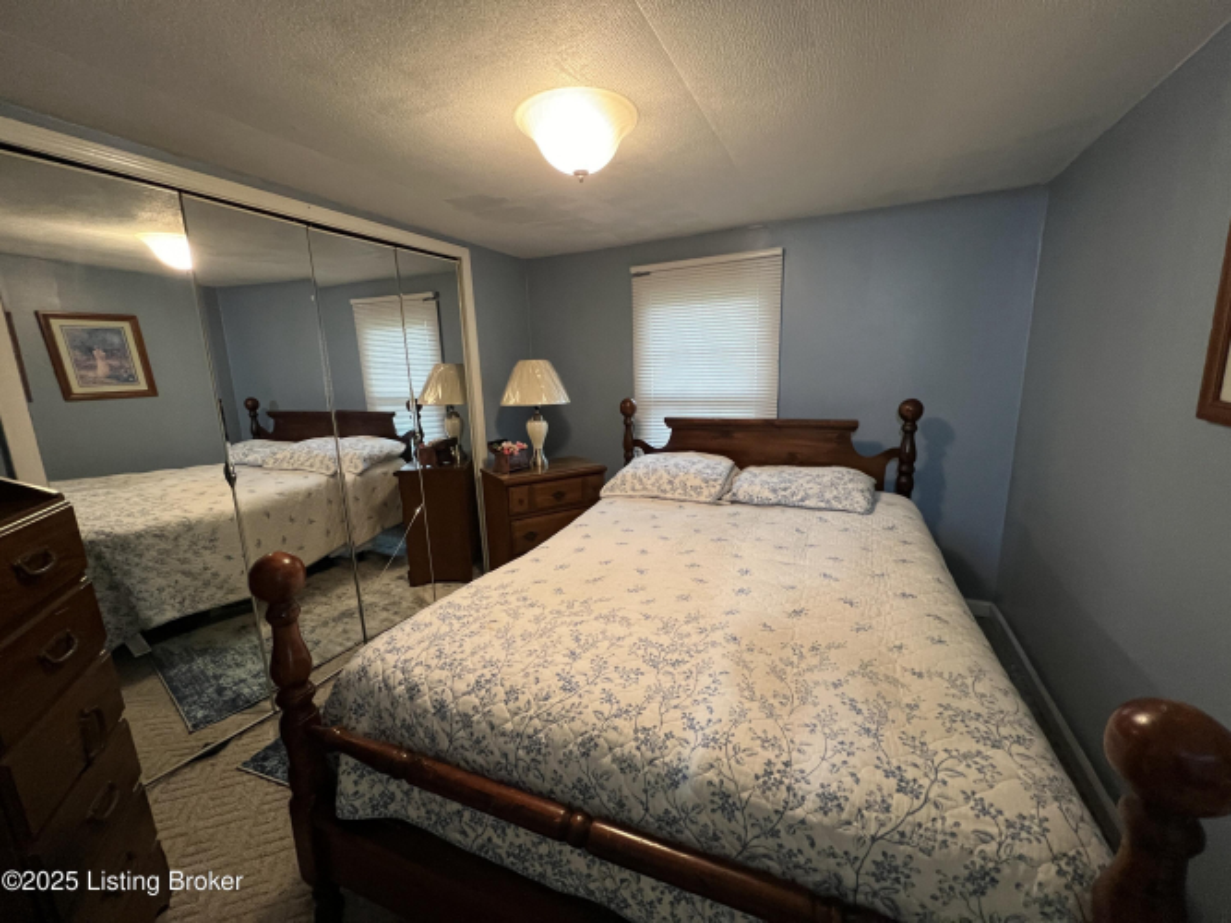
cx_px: 616
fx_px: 462
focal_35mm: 13
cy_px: 462
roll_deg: +1.9
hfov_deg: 106.2
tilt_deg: -11.8
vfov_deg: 89.9
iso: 640
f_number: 1.8
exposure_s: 1/60
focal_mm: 1.57
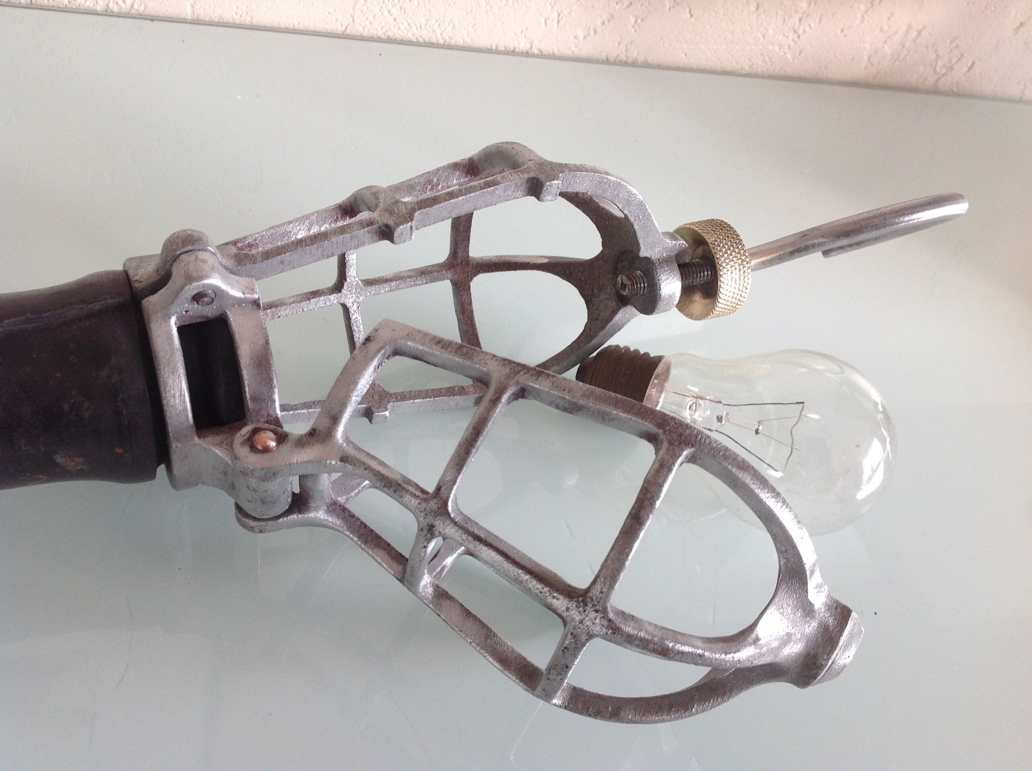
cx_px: 516
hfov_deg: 52.7
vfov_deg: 40.6
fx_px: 1042
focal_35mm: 35
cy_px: 386
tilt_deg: -47.7
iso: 80
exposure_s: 1/120
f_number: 2.4
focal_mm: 4.28
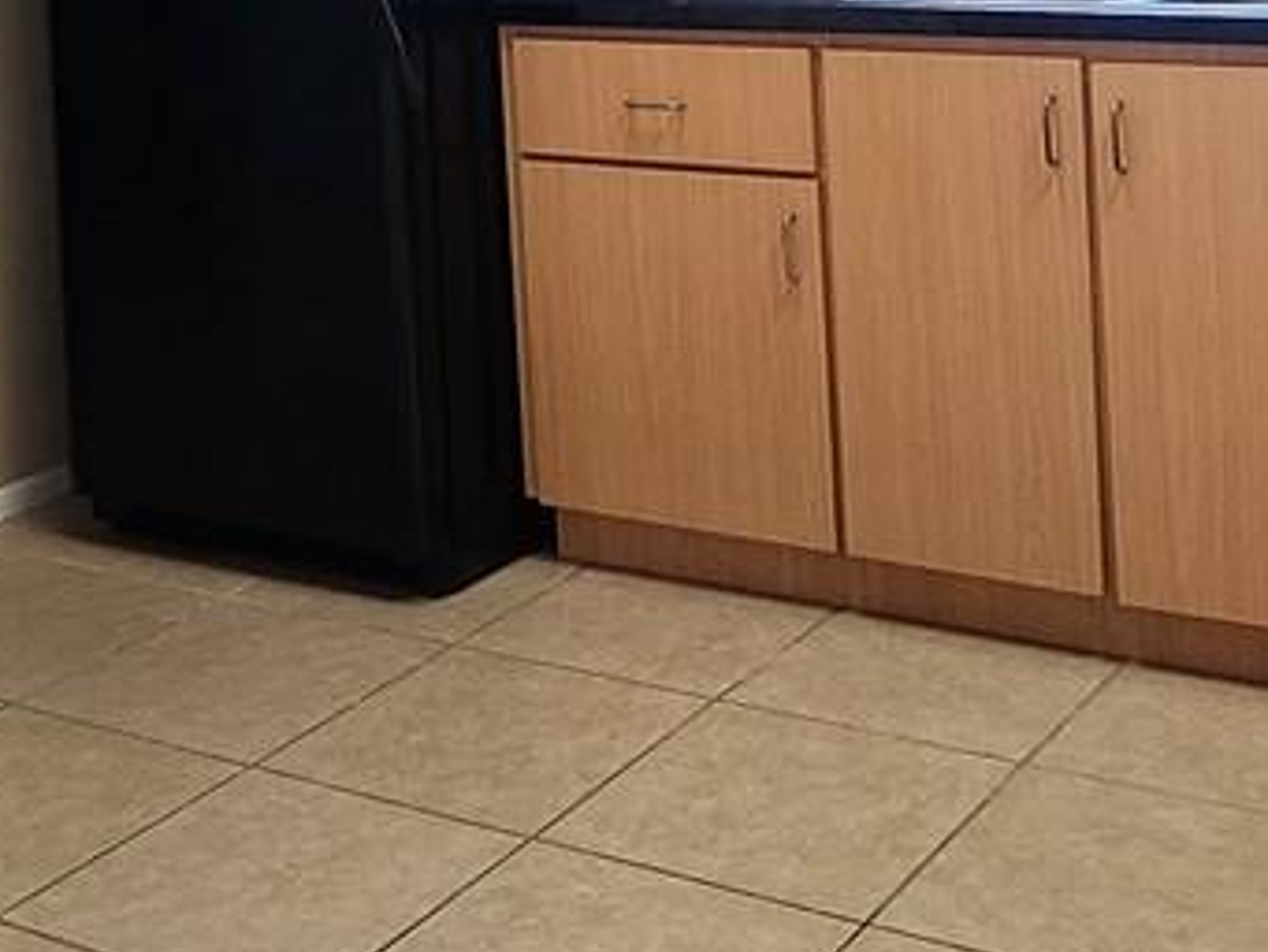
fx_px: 2235
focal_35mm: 61
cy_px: -182
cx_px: 628
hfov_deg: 31.7
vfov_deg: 22.2
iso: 125
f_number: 2.2
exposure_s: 1/60
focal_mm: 1.74
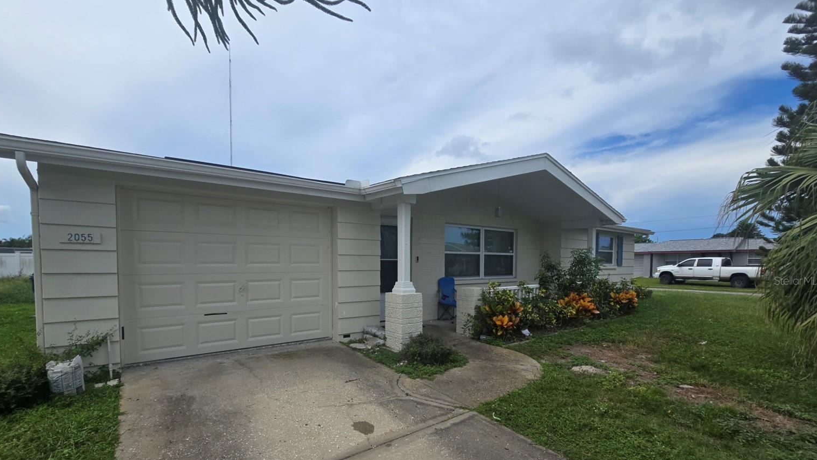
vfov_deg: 69.7
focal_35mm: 15
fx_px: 325
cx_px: 393
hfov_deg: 102.9
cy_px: 280
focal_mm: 2.2
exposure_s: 1/3092
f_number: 2.2
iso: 50
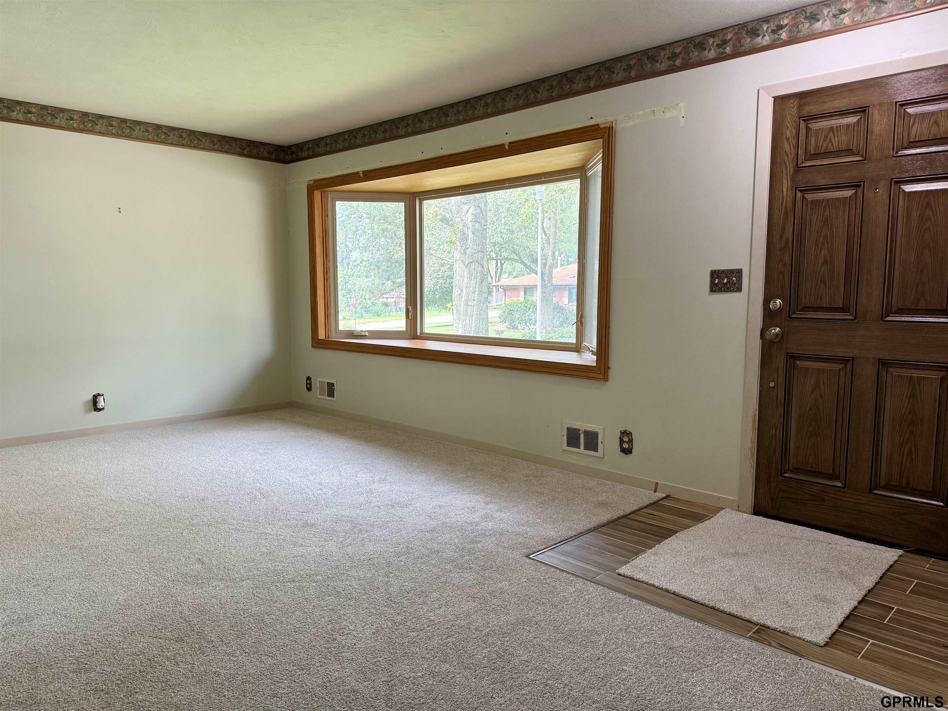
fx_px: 657
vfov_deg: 56.8
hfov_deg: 71.6
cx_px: 474
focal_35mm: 24
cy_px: 356
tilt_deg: -5.6
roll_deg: +0.2
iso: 160
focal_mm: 6.76
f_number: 1.78
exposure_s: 1/129
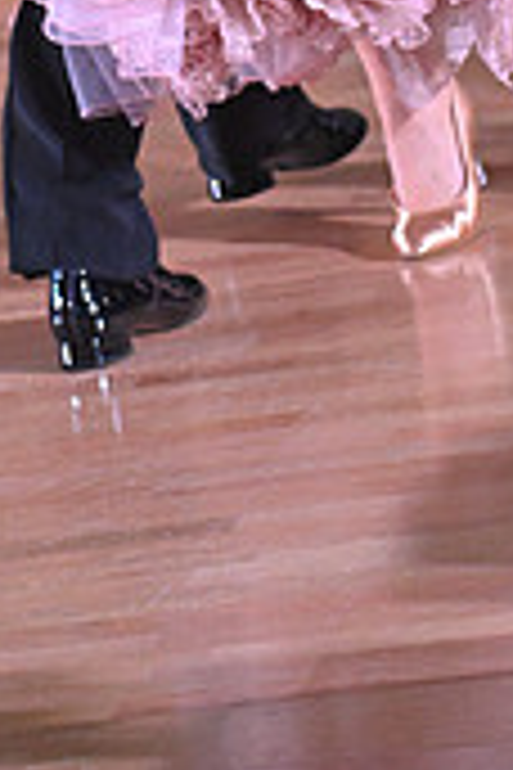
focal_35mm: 322
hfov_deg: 4.3
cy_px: -531
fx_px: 6882
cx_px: 142
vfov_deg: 6.3
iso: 5000
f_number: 4
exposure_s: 1/400
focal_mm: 95
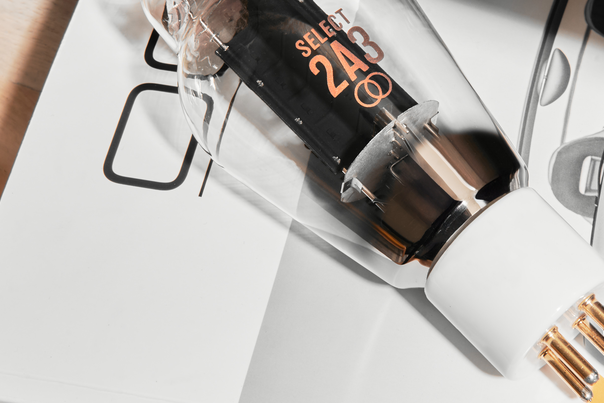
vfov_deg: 10.8
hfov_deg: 16.1
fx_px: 2130
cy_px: 201
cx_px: 420
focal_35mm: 127
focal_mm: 52
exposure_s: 1/125
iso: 63
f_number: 20
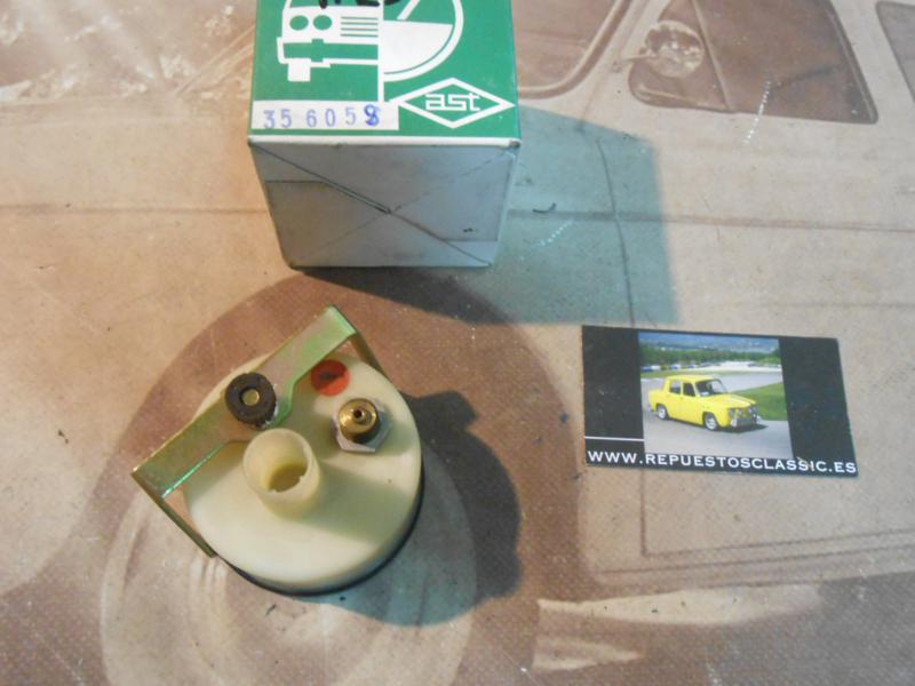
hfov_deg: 60.0
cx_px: 458
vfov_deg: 46.8
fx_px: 793
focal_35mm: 30
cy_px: 343
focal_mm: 5.3
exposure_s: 1/20
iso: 800
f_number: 3.8
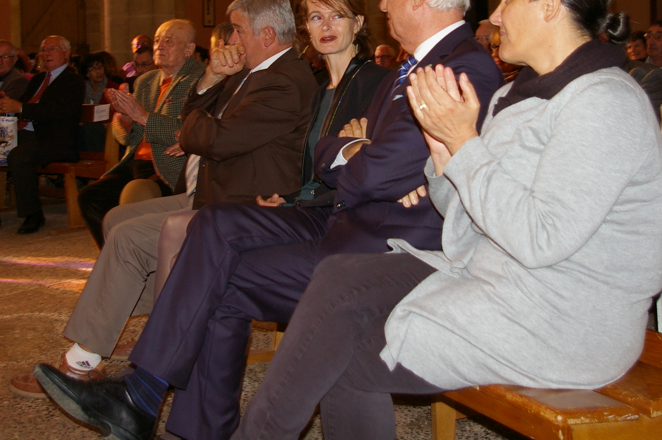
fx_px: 952
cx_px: 299
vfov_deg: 25.5
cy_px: 80
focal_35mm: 52
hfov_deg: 38.3
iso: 400
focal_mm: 21
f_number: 4.5
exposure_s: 1/30
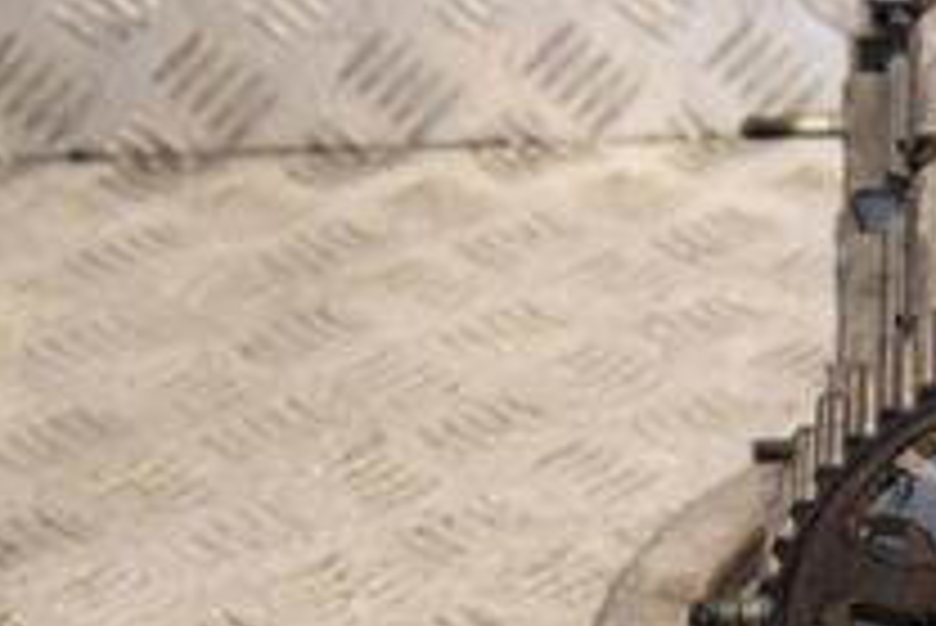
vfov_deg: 9.1
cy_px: 495
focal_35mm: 151
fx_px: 3940
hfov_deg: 13.2
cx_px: 1125
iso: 720
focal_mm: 35
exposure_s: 1/125
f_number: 5.6
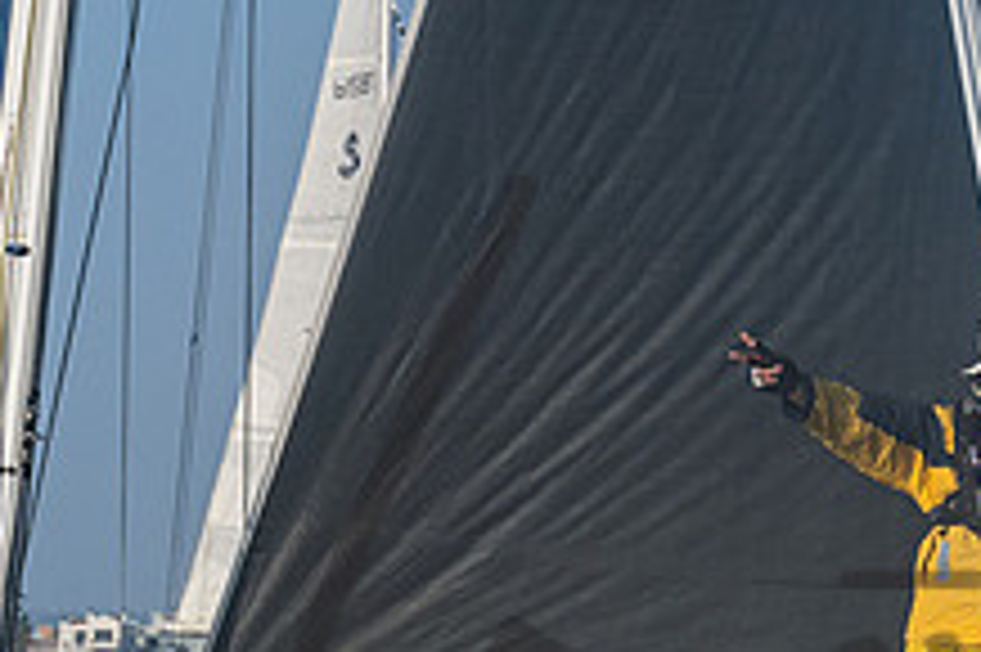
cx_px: 1041
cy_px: 417
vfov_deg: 4.8
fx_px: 7733
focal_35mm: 284
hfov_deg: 7.2
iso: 400
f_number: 8
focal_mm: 77
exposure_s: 1/1000
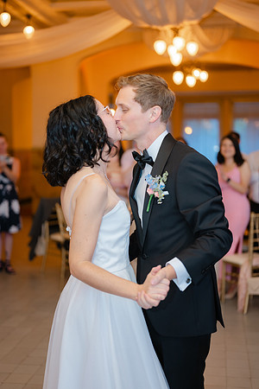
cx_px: 130
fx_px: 540
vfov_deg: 39.6
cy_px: 194
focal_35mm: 50
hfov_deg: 27.0
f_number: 1.8
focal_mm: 50
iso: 320
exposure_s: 1/125
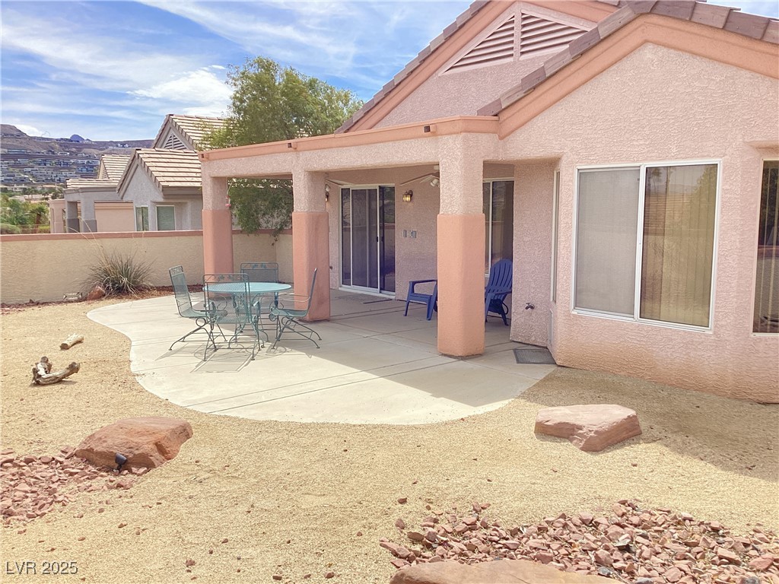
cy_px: 292
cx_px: 390
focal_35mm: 31
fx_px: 698
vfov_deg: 45.4
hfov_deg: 58.4
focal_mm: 3.3
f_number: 2.4
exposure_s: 1/754
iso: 25
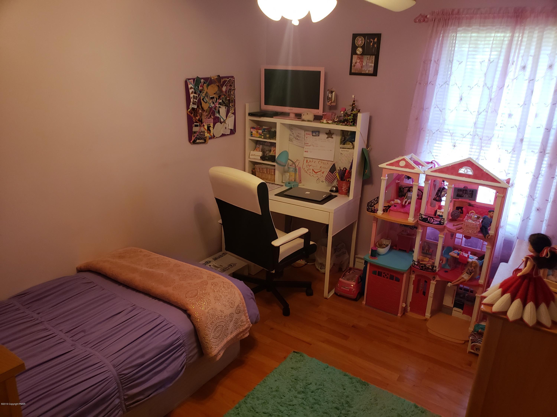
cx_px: 278
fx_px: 418
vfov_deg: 53.1
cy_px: 208
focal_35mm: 26
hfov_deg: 67.3
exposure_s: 1/40
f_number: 2.4
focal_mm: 4.3
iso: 250
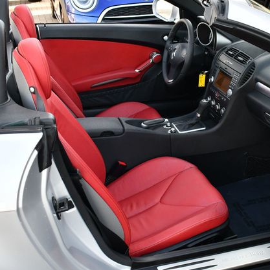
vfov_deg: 36.1
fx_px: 415
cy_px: 135
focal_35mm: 47
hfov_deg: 36.0
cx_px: 155
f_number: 4.5
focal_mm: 18
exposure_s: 1/250
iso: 400
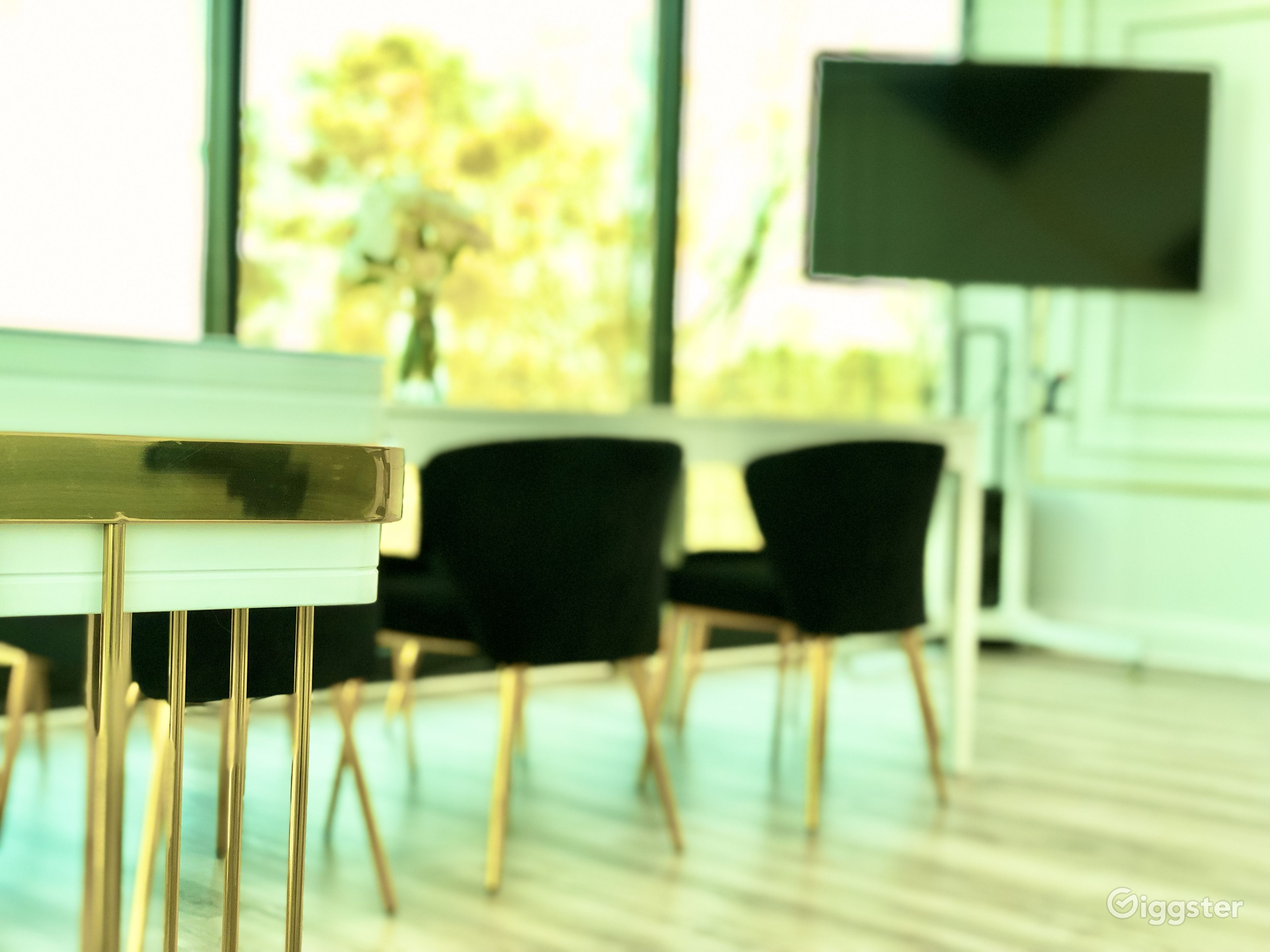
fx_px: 1908
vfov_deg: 28.0
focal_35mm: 52
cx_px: 635
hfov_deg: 36.8
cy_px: 476
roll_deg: -1.7
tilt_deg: -2.3
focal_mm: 6
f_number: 2.4
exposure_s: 1/60
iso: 40
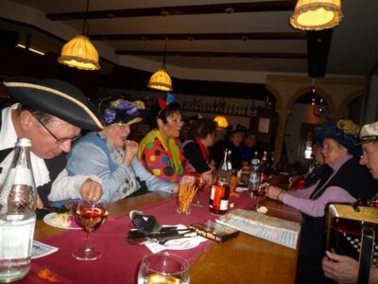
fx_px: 273
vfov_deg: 54.9
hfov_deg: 69.4
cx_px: 189
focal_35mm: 25
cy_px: 142
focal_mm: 4.4
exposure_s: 1/30
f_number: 2.8
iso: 125
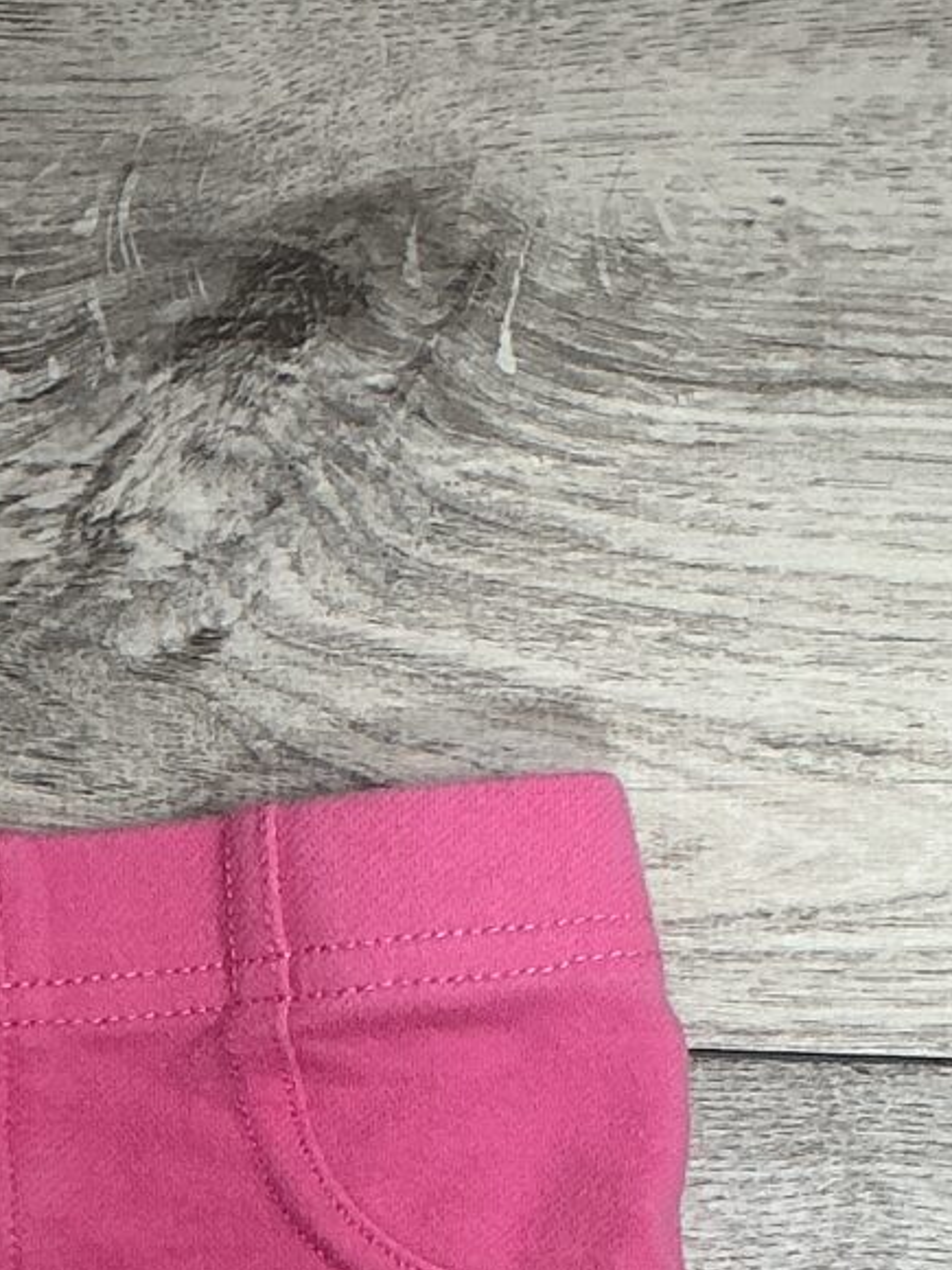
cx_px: -24
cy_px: 1493
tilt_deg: -83.5
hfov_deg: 11.5
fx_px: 4694
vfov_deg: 14.9
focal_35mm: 128
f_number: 1.8
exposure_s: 1/50
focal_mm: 3
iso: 50
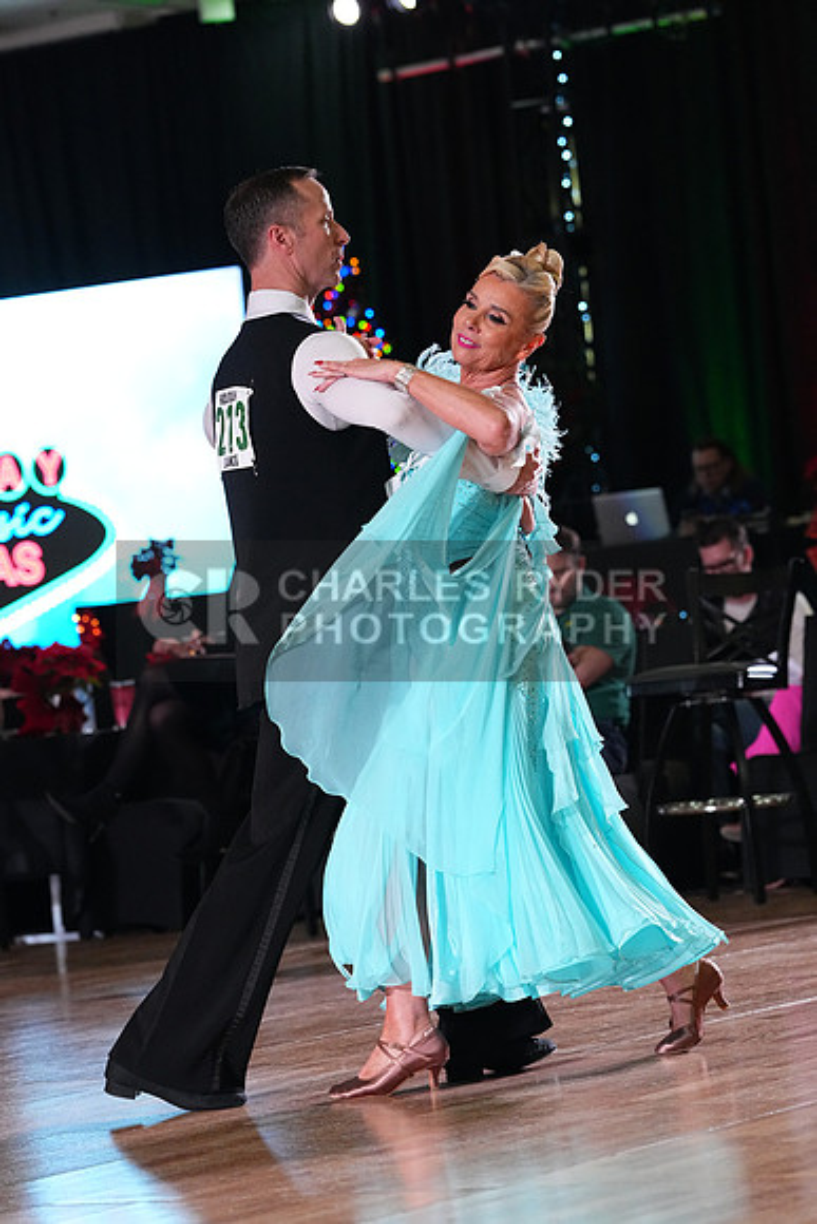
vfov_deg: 14.7
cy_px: 612
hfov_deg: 9.8
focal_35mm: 140
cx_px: 408
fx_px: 4763
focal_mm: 140
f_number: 5
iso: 6400
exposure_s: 1/400
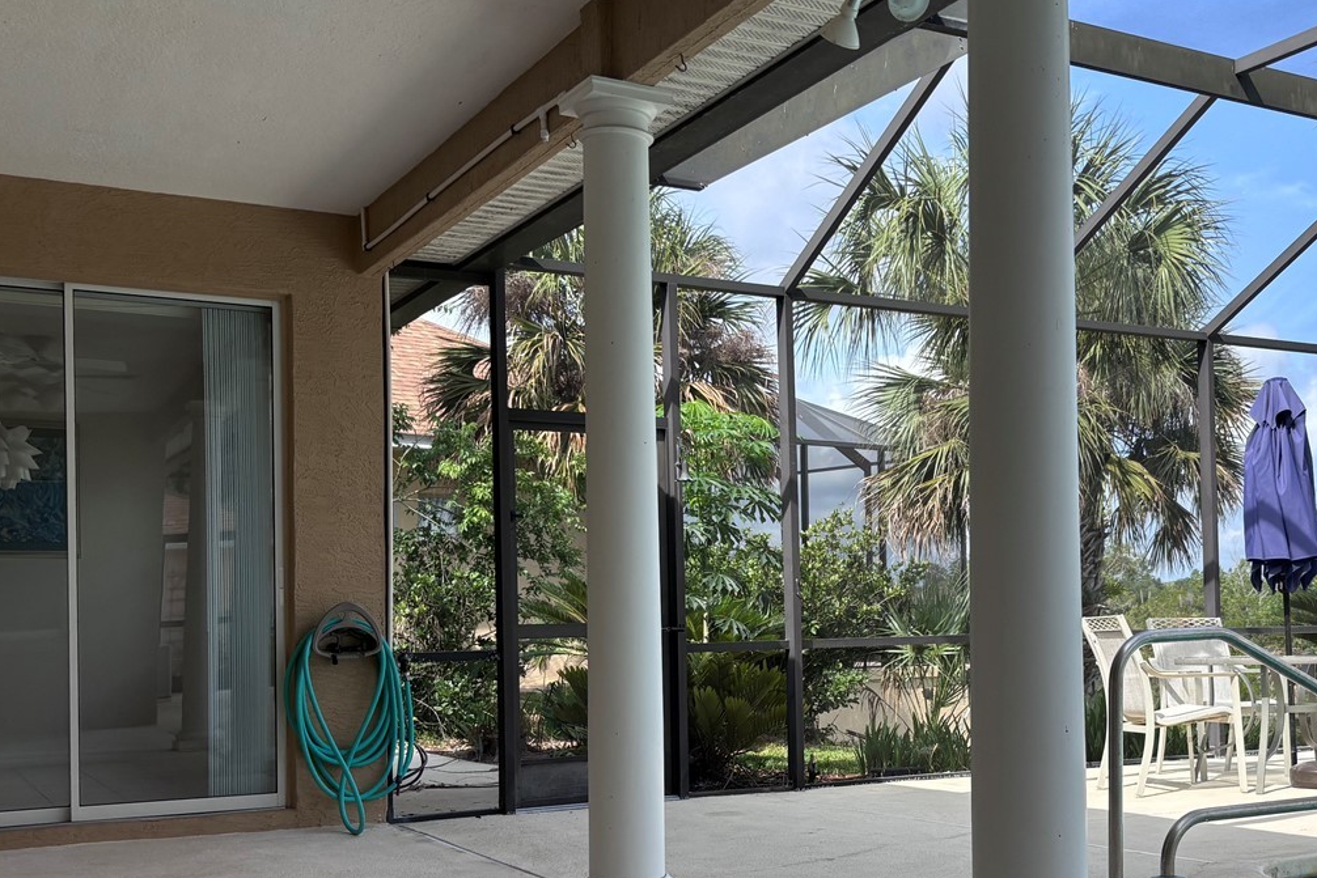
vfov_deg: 30.8
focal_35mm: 43
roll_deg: +1.3
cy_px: 623
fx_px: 1573
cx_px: 863
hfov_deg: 44.8
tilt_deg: -0.9
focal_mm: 5.96
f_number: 1.6
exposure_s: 1/1295
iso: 50
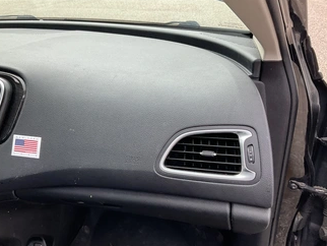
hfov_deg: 51.3
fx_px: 340
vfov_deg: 39.6
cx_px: 156
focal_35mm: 36
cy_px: 141
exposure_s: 1/151
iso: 20
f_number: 1.8
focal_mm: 3
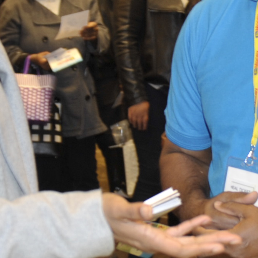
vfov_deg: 11.6
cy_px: 107
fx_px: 1273
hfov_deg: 11.5
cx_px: 195
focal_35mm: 151
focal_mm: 28
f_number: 3.2
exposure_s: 1/50
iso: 400
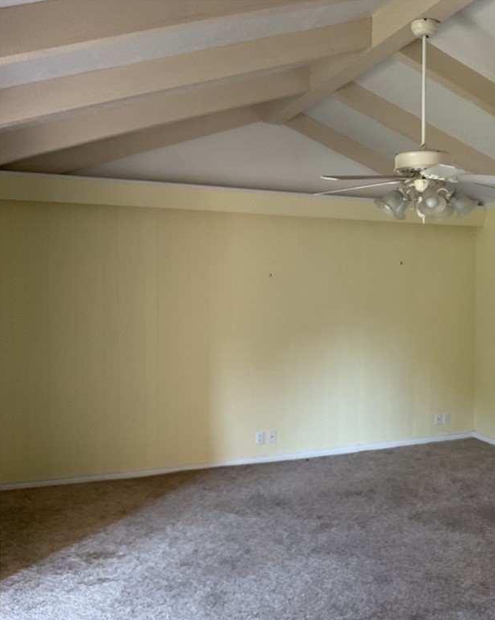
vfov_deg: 47.9
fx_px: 696
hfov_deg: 37.4
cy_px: 310
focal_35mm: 38
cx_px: 412
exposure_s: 1/60
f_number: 1.8
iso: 80
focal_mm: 3
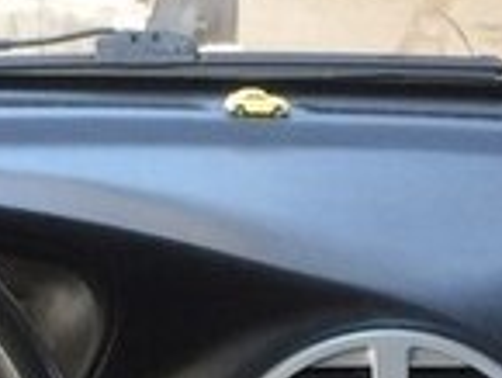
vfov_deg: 11.1
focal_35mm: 132
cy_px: 446
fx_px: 1916
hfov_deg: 14.9
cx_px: 274
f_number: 2.2
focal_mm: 4.15
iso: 64
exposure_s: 1/33
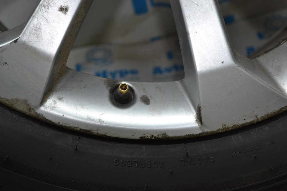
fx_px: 502
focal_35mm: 63
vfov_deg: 21.6
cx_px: 144
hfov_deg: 31.9
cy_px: 96
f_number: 5.3
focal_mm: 42
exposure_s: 1/80
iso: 360
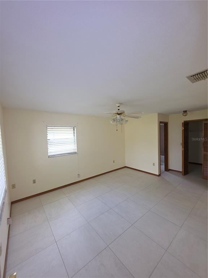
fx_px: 104
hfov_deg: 89.9
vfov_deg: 106.2
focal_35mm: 13
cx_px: 104
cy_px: 139
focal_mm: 2.2
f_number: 1.9
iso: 32
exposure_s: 1/60
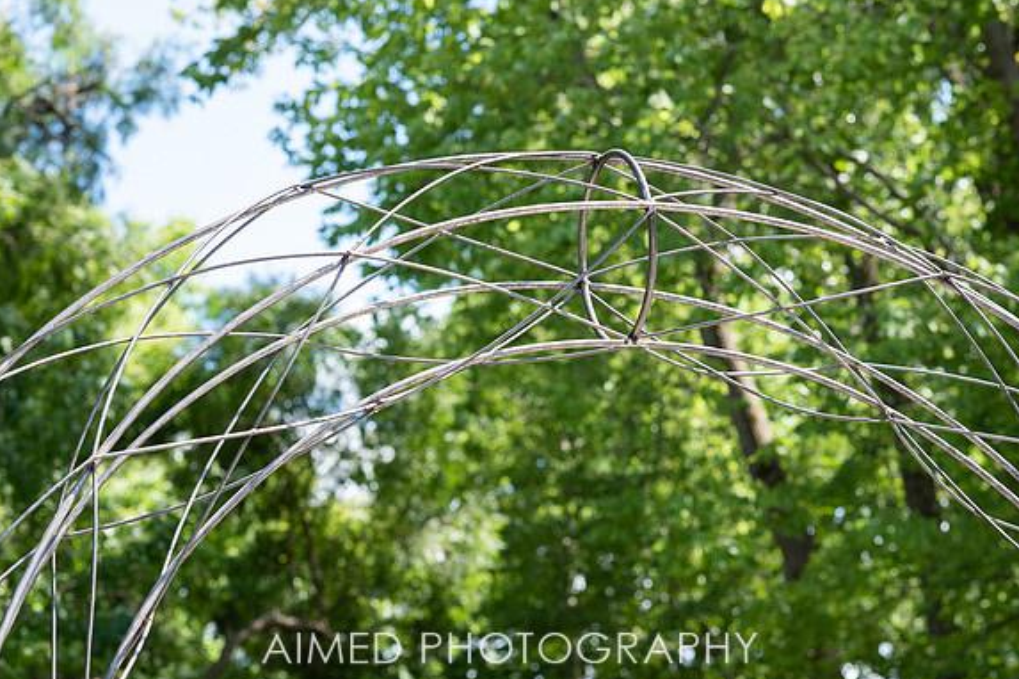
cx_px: 512
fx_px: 2434
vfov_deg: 15.9
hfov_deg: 23.6
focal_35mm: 86
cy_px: 339
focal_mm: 85
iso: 320
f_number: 6.3
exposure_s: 1/320
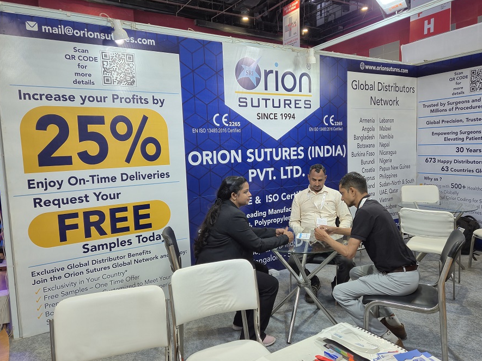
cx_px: 252
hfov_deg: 67.3
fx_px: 362
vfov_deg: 53.0
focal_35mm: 26
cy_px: 184
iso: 32
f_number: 1.8
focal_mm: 5.4
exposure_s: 1/50
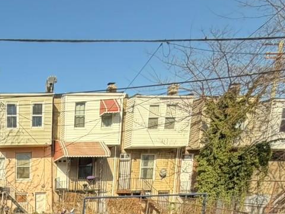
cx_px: 0
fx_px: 346
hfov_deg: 39.5
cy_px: 284
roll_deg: -1.1
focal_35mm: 42
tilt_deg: -11.0
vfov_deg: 28.0
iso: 50
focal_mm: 2.22
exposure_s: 1/502
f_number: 2.2
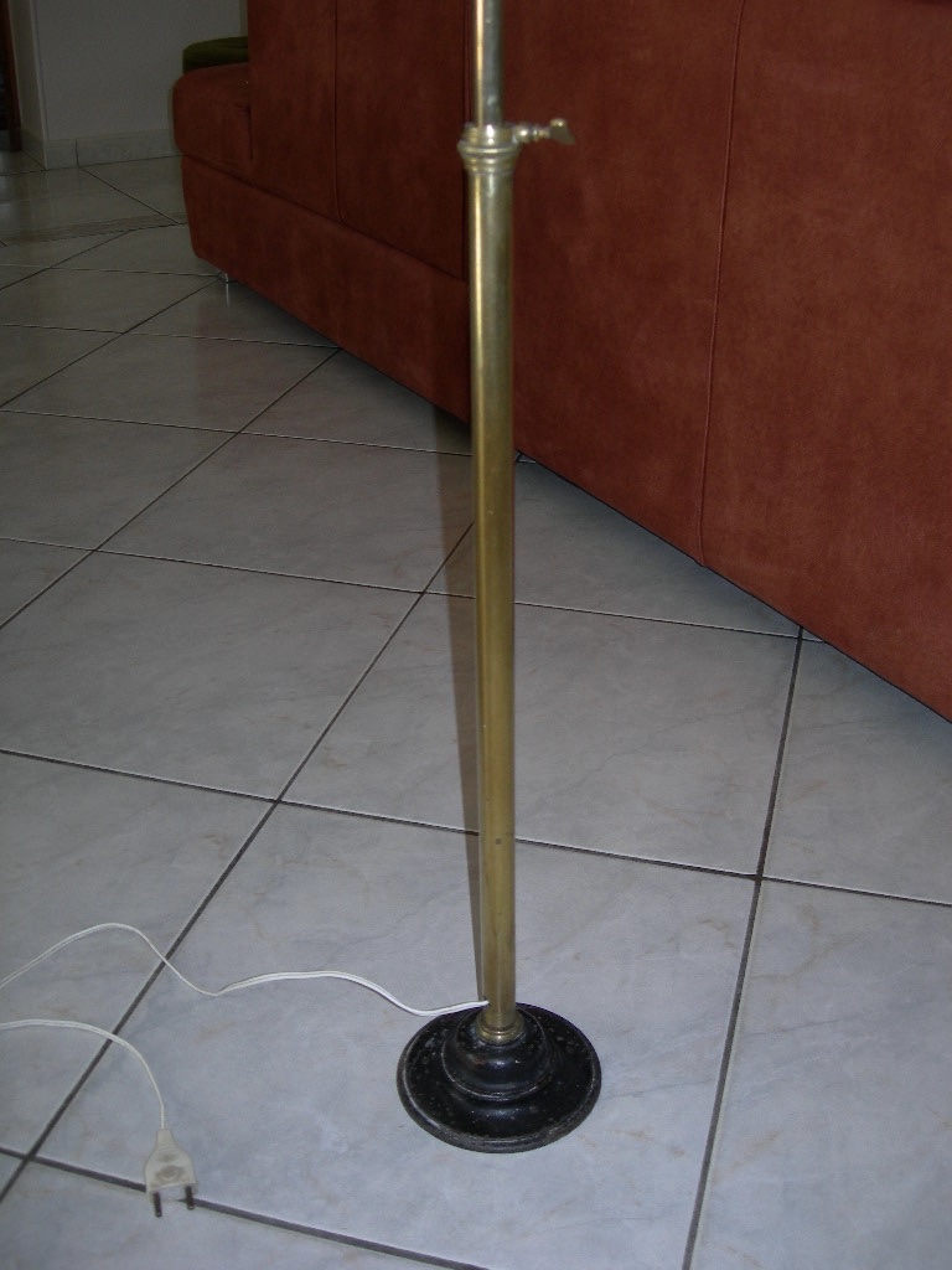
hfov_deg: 37.7
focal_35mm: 38
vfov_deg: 49.0
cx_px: 476
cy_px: 635
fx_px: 1393
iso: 50
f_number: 2.8
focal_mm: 7.8
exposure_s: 1/60.1
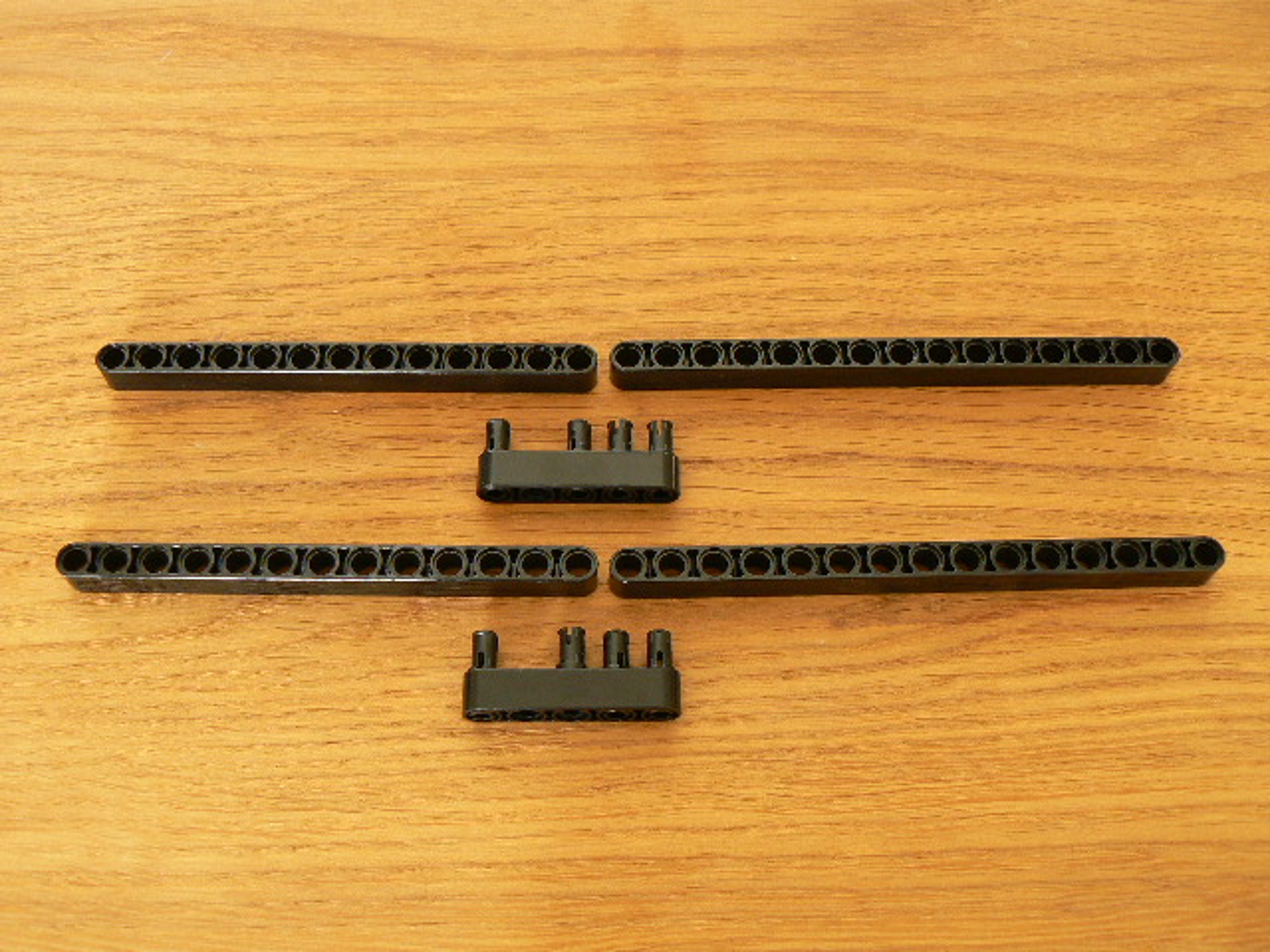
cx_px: 635
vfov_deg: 39.7
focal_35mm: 36
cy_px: 476
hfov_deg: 51.4
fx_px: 1321
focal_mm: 6
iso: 100
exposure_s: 1.3
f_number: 3.2
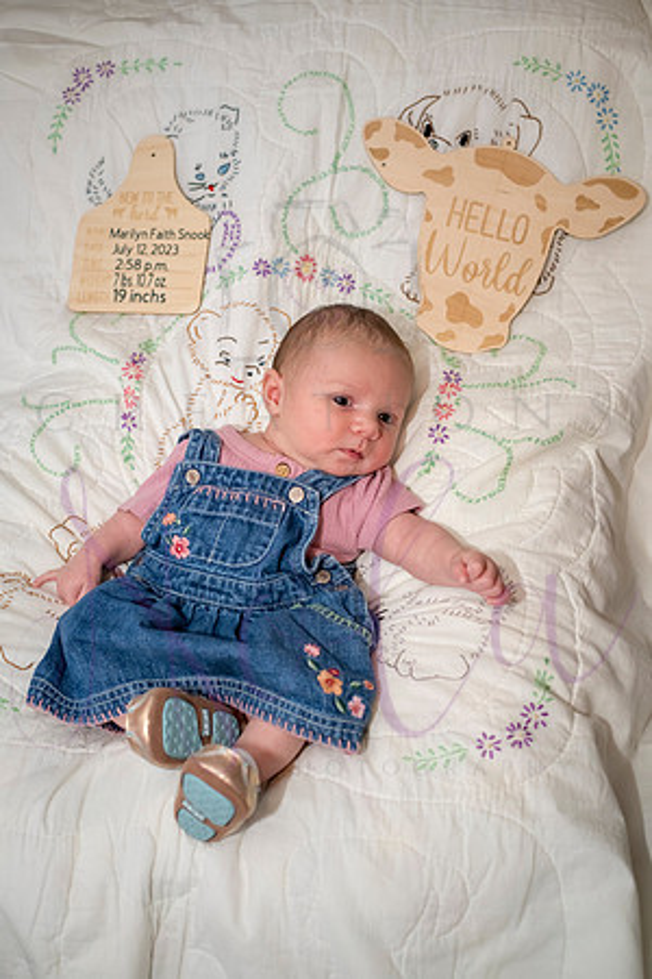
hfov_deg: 27.0
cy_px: 490
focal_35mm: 50
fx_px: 1358
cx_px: 326
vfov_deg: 39.6
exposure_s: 1/250
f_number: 4
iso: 800
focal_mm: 50
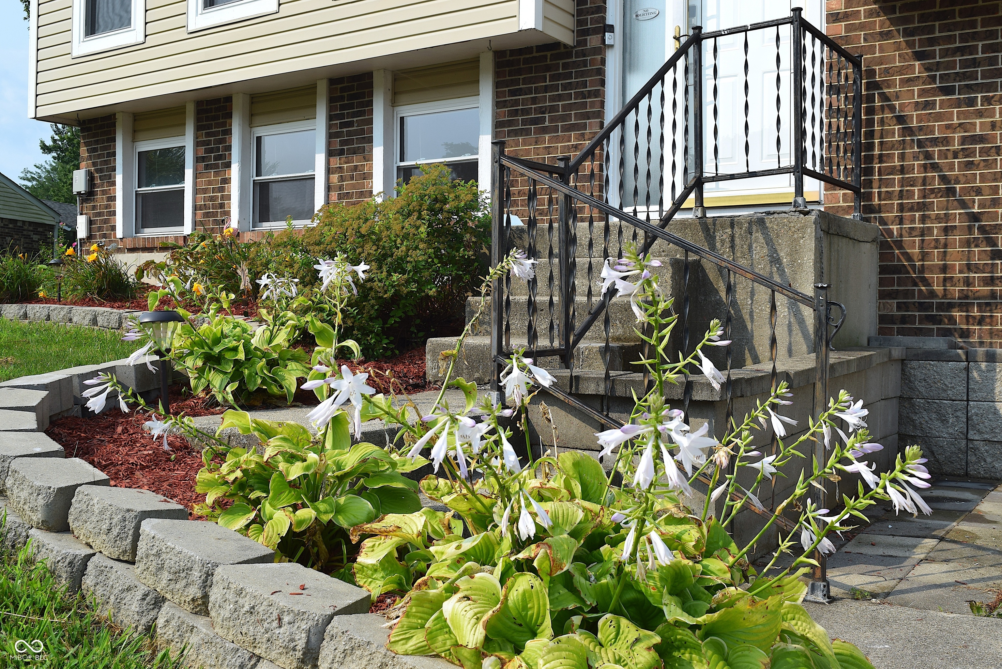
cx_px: 501
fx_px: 1044
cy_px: 334
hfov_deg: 51.3
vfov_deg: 35.5
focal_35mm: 38
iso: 200
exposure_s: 1/400
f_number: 10
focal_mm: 25
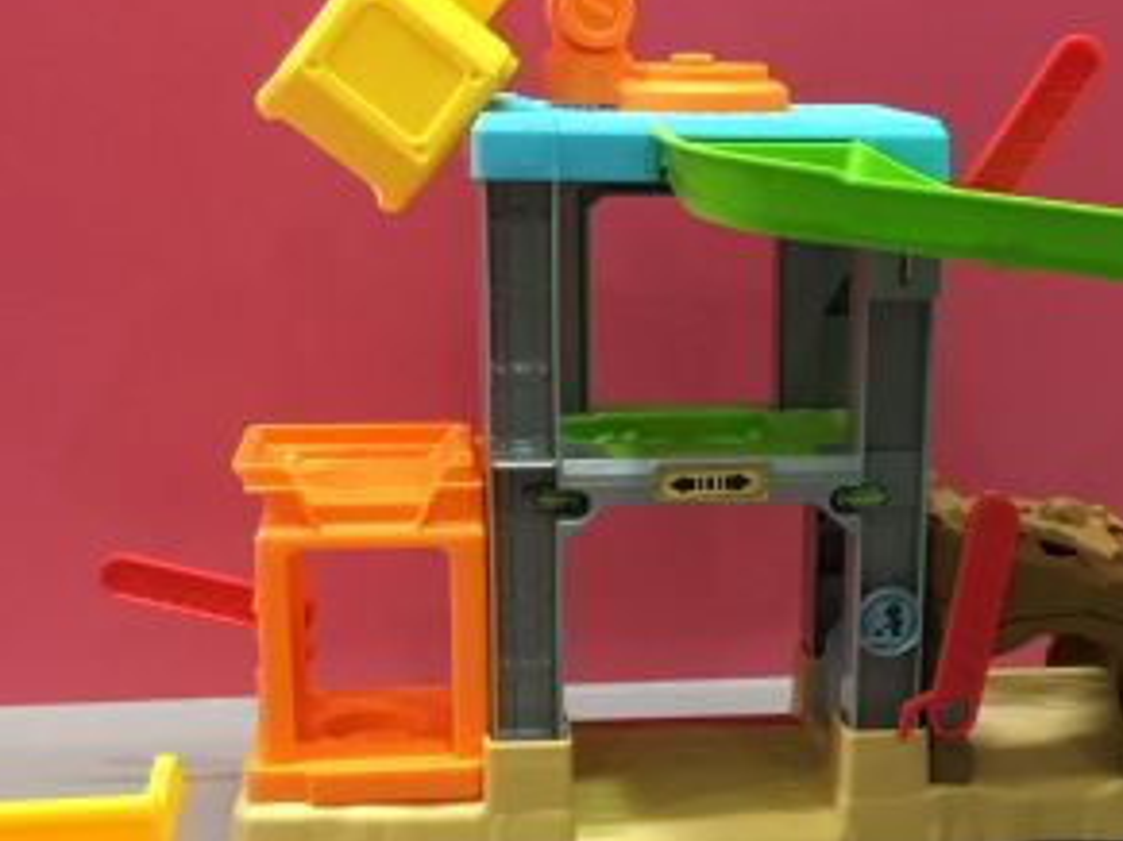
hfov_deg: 30.0
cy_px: 633
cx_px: 783
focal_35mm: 64
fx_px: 2075
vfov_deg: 22.7
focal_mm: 3.3
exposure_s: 1/33
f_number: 2.4
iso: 200
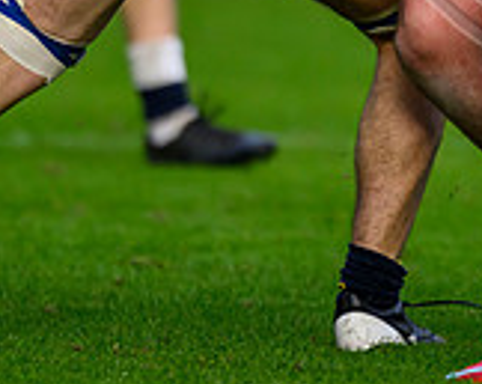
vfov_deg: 0.7
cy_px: -205
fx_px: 31882
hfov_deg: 0.9
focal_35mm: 2239
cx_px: 475
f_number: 4
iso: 1000
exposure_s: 1/1600
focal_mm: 560
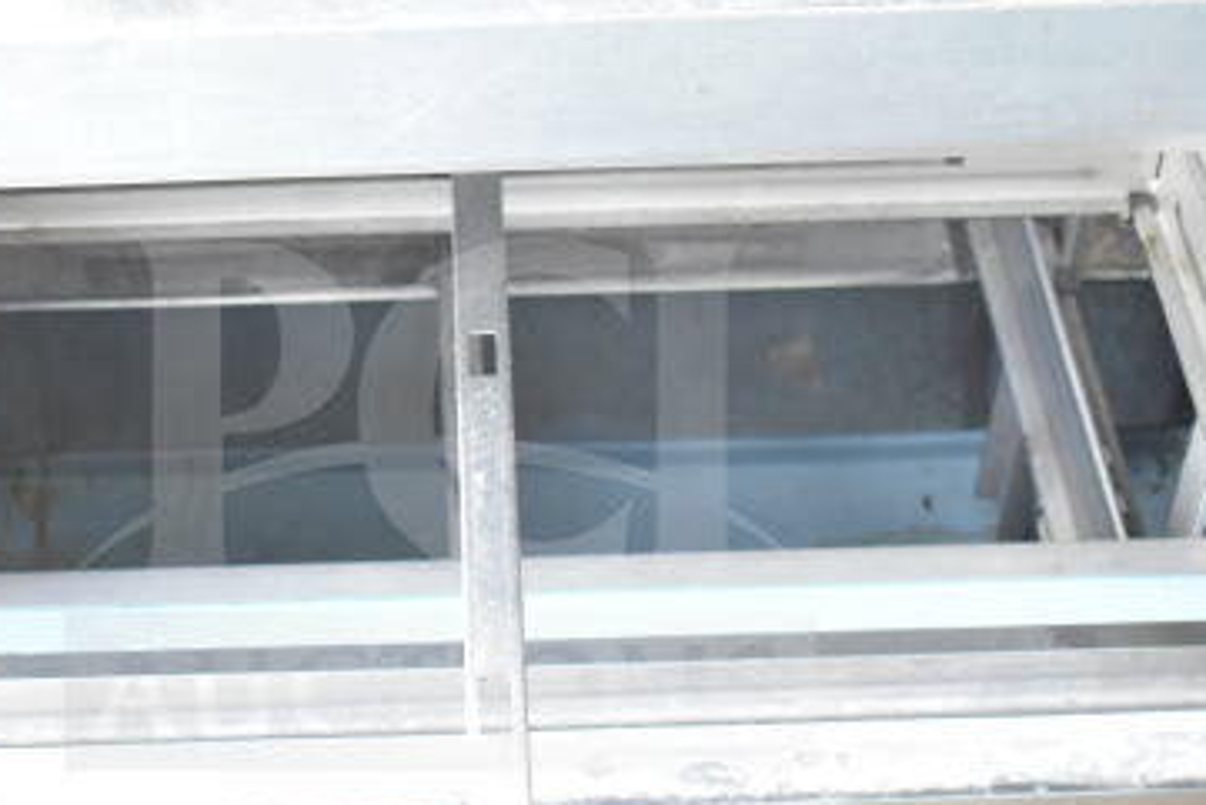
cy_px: 506
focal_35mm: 76
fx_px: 2547
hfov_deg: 26.5
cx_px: 438
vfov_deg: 17.9
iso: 1600
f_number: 4.2
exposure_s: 1/80
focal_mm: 30
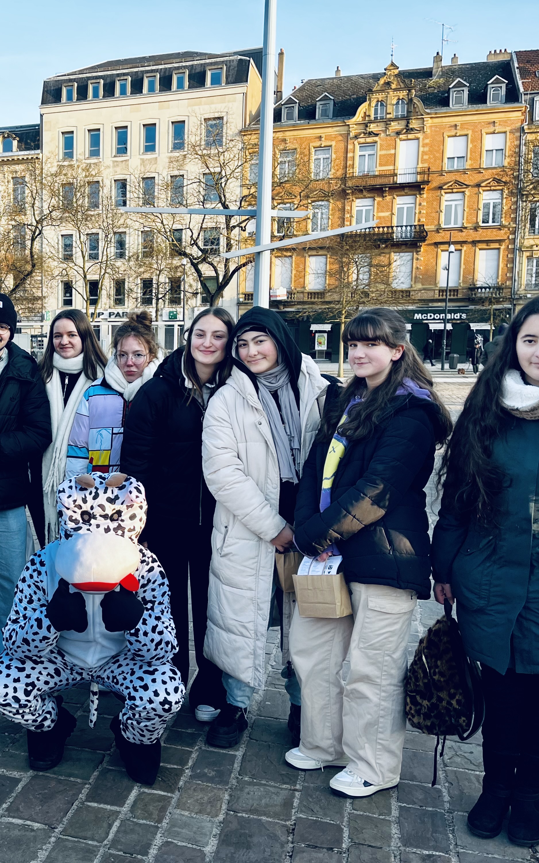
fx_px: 870
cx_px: 18
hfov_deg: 32.1
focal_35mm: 37
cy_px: 433
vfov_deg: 52.7
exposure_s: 1/350
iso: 50
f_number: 1.6
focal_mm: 5.1
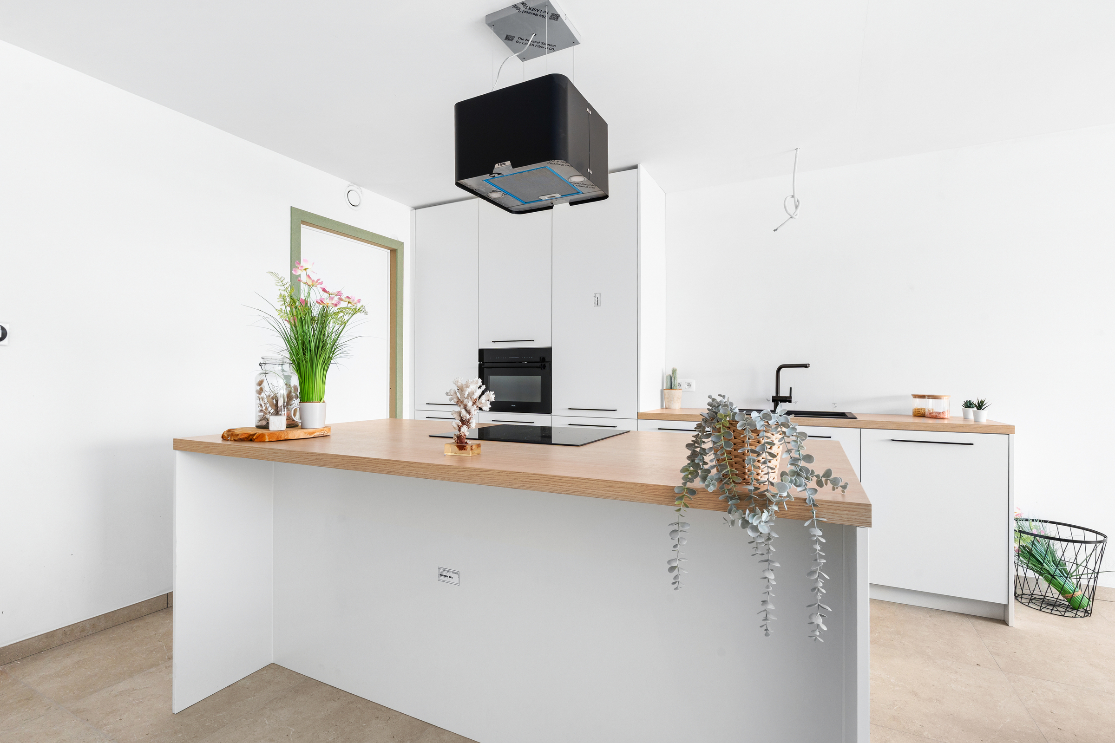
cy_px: 372
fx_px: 496
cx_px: 558
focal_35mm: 16
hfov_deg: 96.7
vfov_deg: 73.7
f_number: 11
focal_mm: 16
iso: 500
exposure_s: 1.3
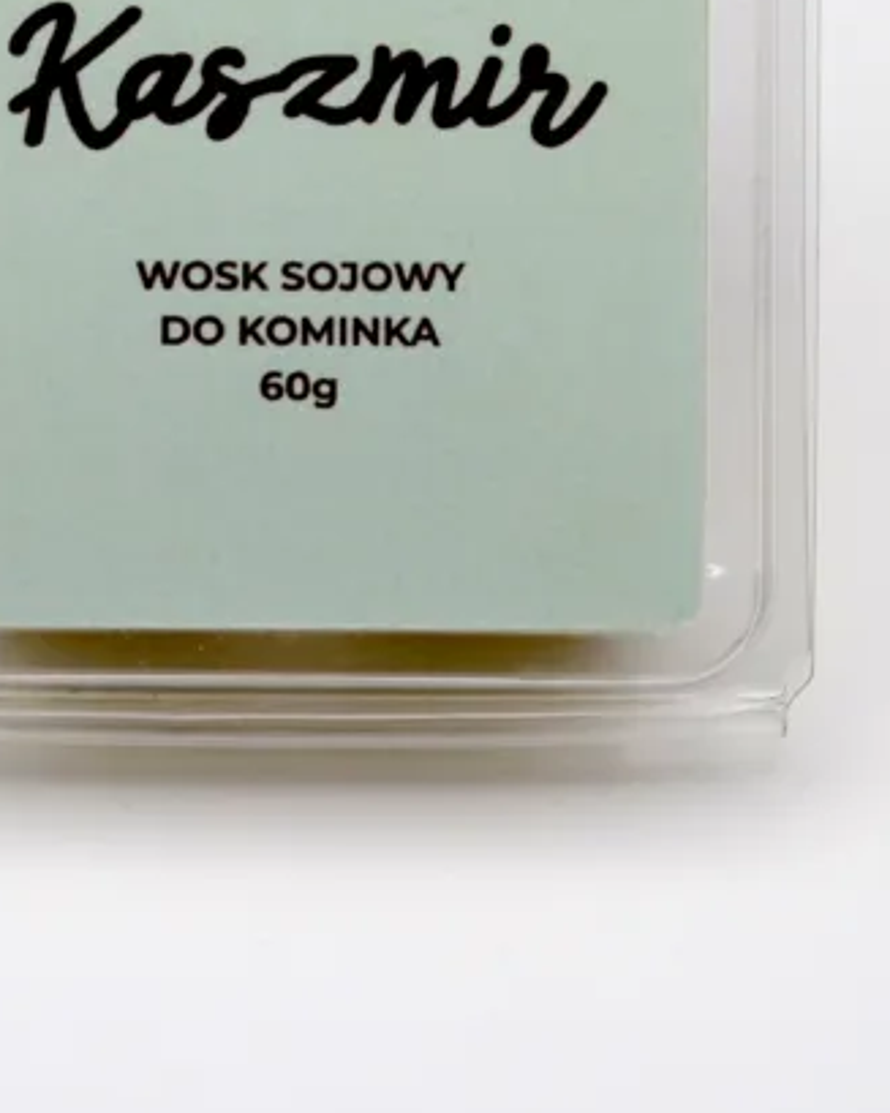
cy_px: 63
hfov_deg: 6.4
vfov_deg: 7.9
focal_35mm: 242
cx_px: 320
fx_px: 7986
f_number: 5.6
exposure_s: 1/80
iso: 100
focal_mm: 55
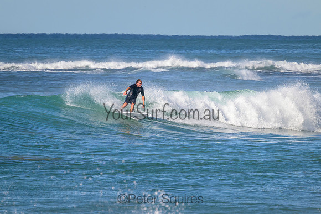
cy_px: 107
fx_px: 7432
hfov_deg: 2.5
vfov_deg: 1.7
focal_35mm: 833
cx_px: 160
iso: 1100
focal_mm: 800
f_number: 11
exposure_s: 1/2000
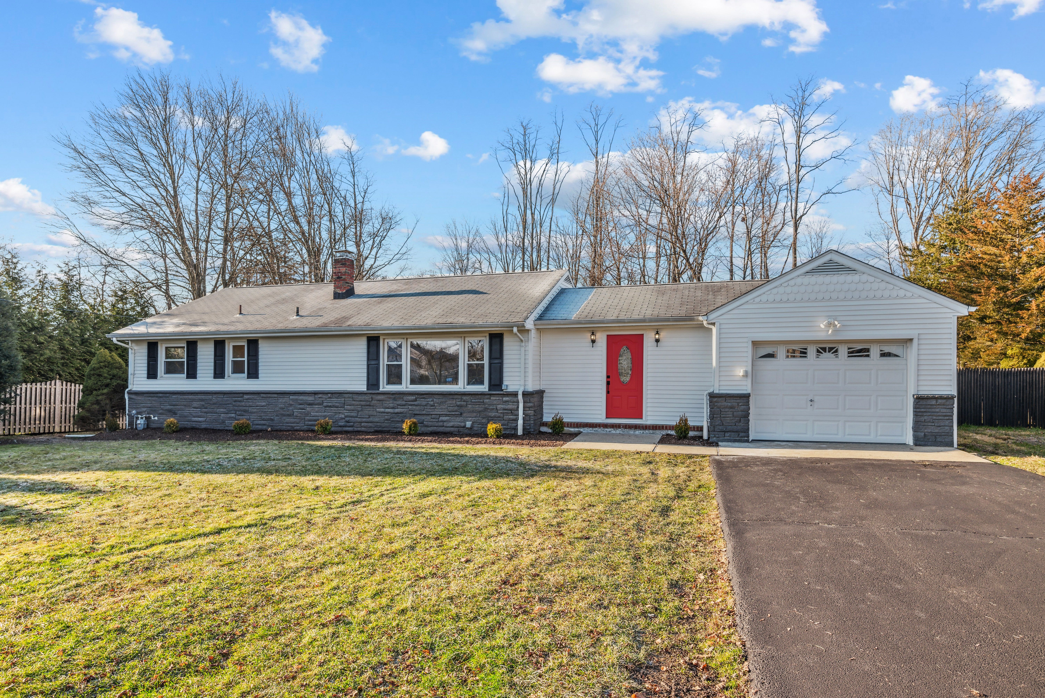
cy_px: 349
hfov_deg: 82.6
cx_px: 522
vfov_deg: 60.7
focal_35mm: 20
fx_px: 595
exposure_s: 1/400
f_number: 7.1
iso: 400
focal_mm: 20.5
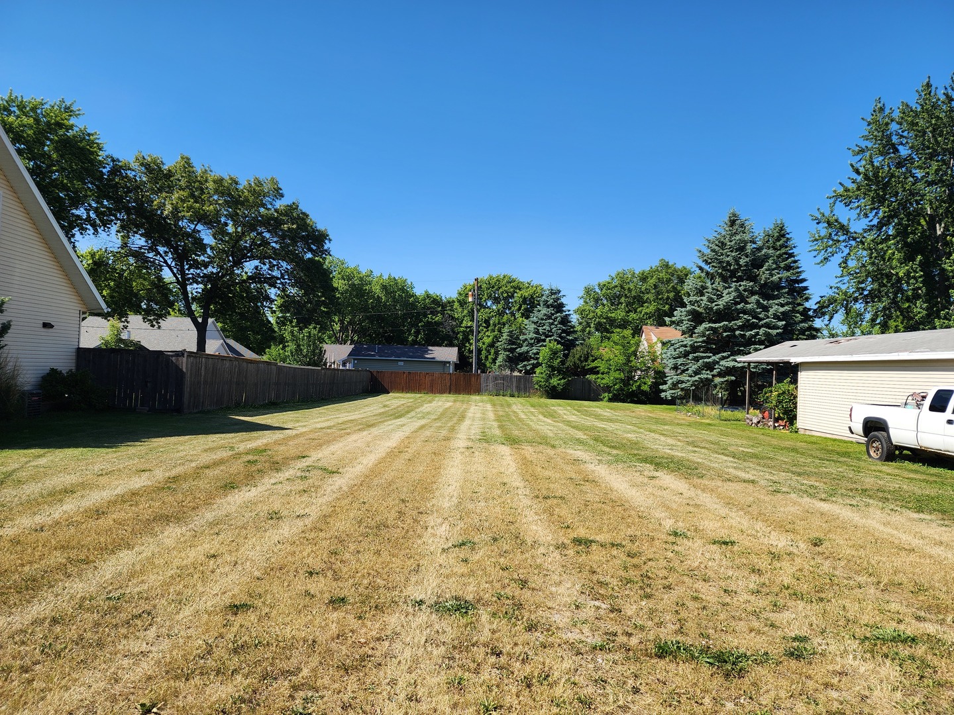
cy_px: 358
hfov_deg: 73.9
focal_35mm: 23
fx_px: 634
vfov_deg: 58.9
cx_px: 477
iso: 12
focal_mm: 6.4
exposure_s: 1/818
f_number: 1.8
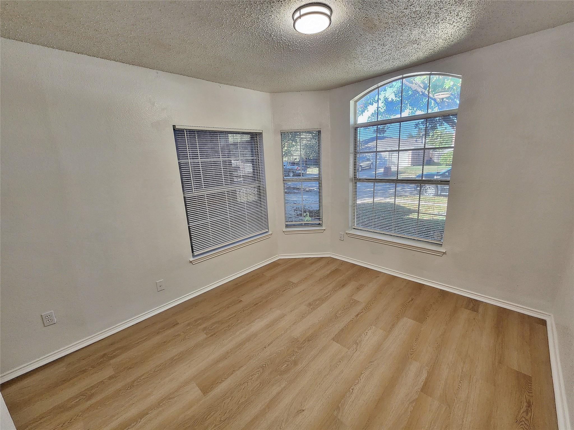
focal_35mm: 13
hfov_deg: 106.2
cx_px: 287
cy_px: 215
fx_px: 216
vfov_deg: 89.9
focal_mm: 2.2
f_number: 2.2
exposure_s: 1/60
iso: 125
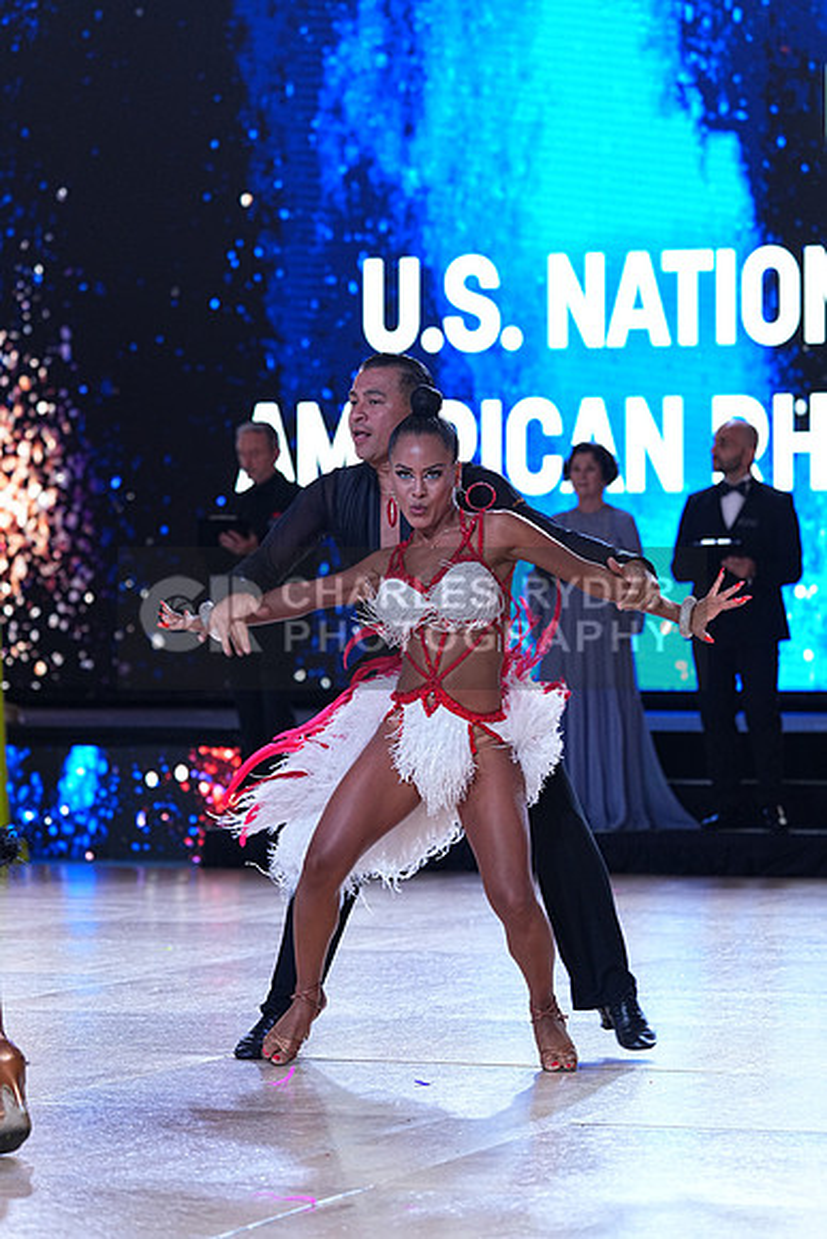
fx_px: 4408
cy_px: 620
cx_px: 414
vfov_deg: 16.0
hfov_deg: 10.7
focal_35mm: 128
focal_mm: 128
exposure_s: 1/400
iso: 1000
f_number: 4
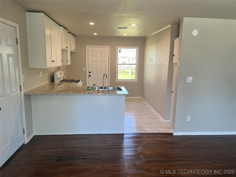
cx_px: 118
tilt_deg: -8.7
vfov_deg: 53.1
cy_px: 88
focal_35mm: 26
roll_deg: -1.8
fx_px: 177
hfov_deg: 67.3
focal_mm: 5.7
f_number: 1.5
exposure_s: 1/120
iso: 64
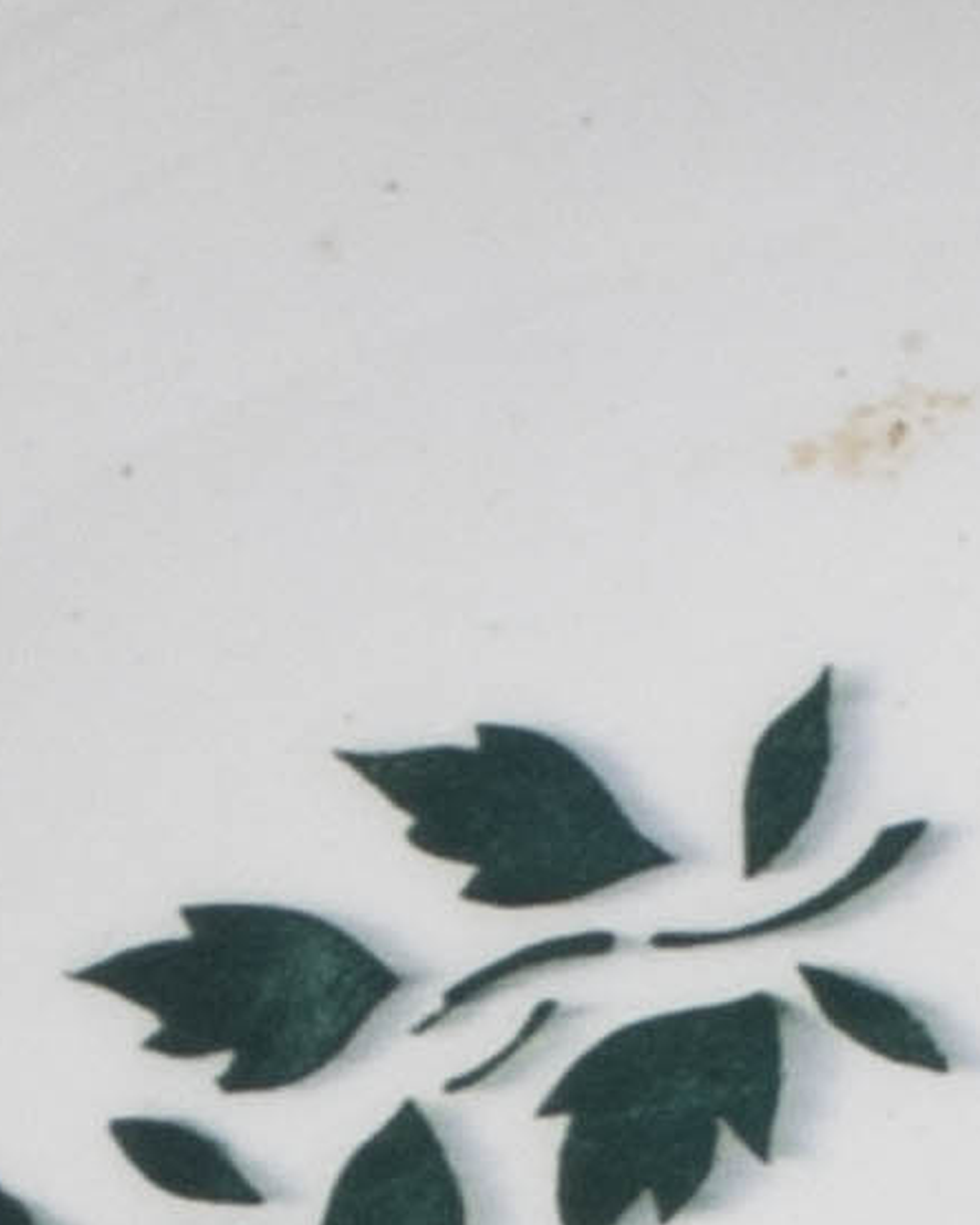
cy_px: 1780
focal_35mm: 600
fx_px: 21759
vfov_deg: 3.2
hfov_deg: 2.6
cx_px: 1153
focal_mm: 48
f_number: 10
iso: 160
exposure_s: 1/160
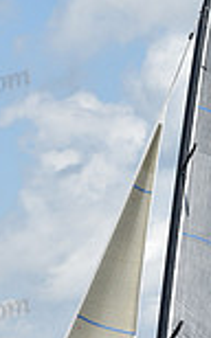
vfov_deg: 6.3
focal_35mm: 331
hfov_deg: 4.0
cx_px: 144
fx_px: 3051
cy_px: 193
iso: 250
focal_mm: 86
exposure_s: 1/1250
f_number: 8
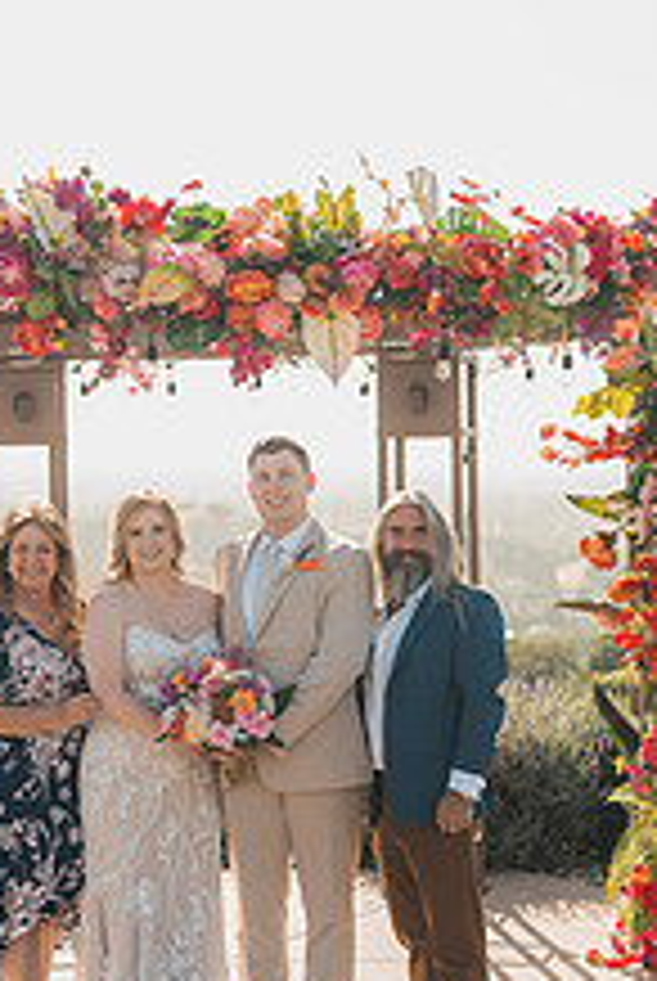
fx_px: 2810
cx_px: 176
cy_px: 544
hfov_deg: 13.3
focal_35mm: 103
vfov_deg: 19.8
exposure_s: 1/1000
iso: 50
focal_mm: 50
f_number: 2
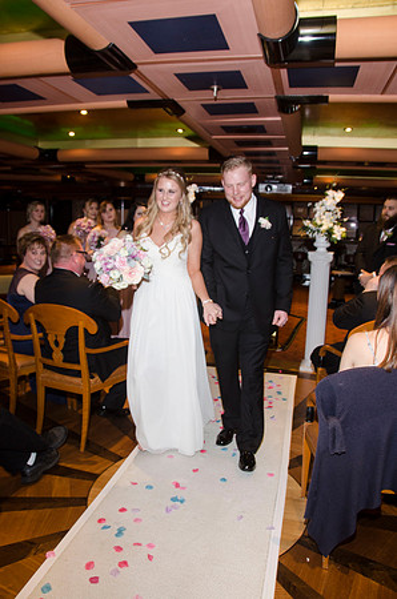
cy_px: 300
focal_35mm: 27
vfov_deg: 67.5
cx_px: 198
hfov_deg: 47.7
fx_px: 449
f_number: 5.6
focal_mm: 18
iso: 400
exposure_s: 1/60
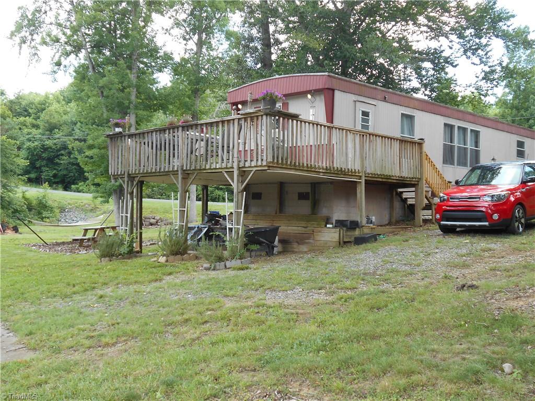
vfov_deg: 38.7
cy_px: 200
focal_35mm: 37
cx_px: 268
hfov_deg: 50.1
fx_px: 572
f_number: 3.9
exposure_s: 1/60
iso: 80
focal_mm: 6.7
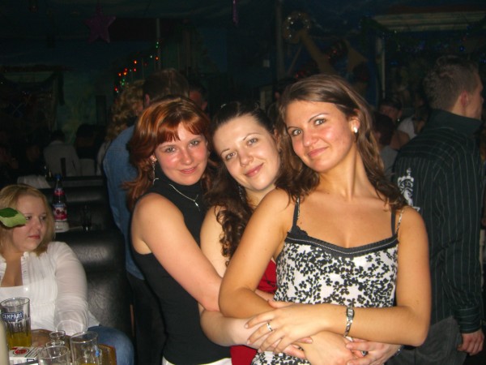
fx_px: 534
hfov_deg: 49.0
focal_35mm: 38
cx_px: 243
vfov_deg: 37.7
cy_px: 182
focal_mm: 7.9
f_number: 2.8
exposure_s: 1/60
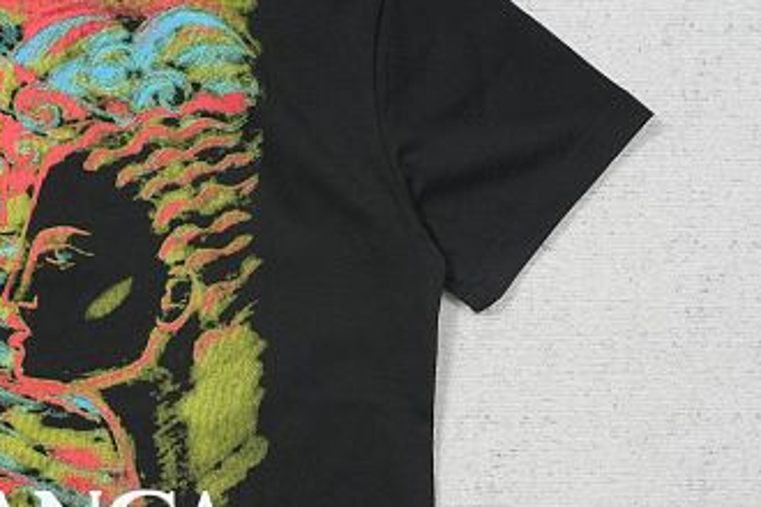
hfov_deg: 24.6
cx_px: 76
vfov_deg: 17.0
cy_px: 372
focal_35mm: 80
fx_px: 1691
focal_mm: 22
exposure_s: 1/100
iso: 1600
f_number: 10
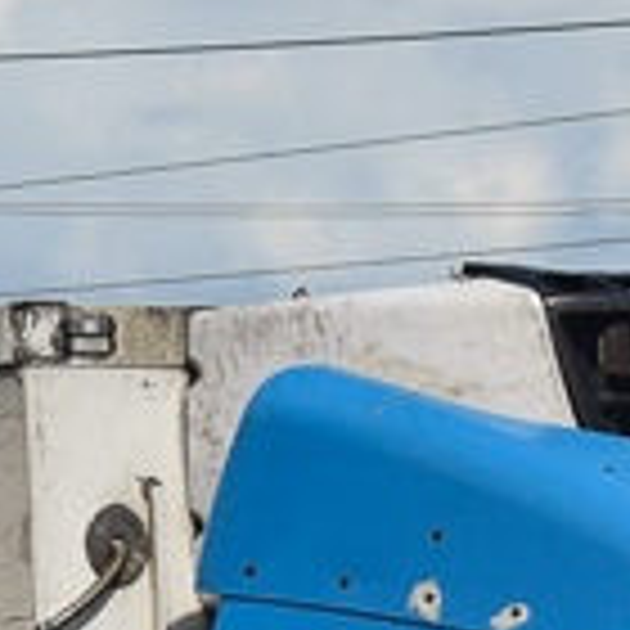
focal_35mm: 504
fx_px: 10378
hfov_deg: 3.5
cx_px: 58
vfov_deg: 3.5
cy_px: 846
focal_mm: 46
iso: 200
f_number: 7.1
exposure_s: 1/1250
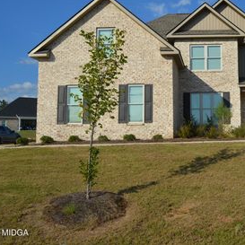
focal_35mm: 42
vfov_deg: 39.8
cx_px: 198
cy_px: 97
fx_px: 336
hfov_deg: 38.4
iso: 100
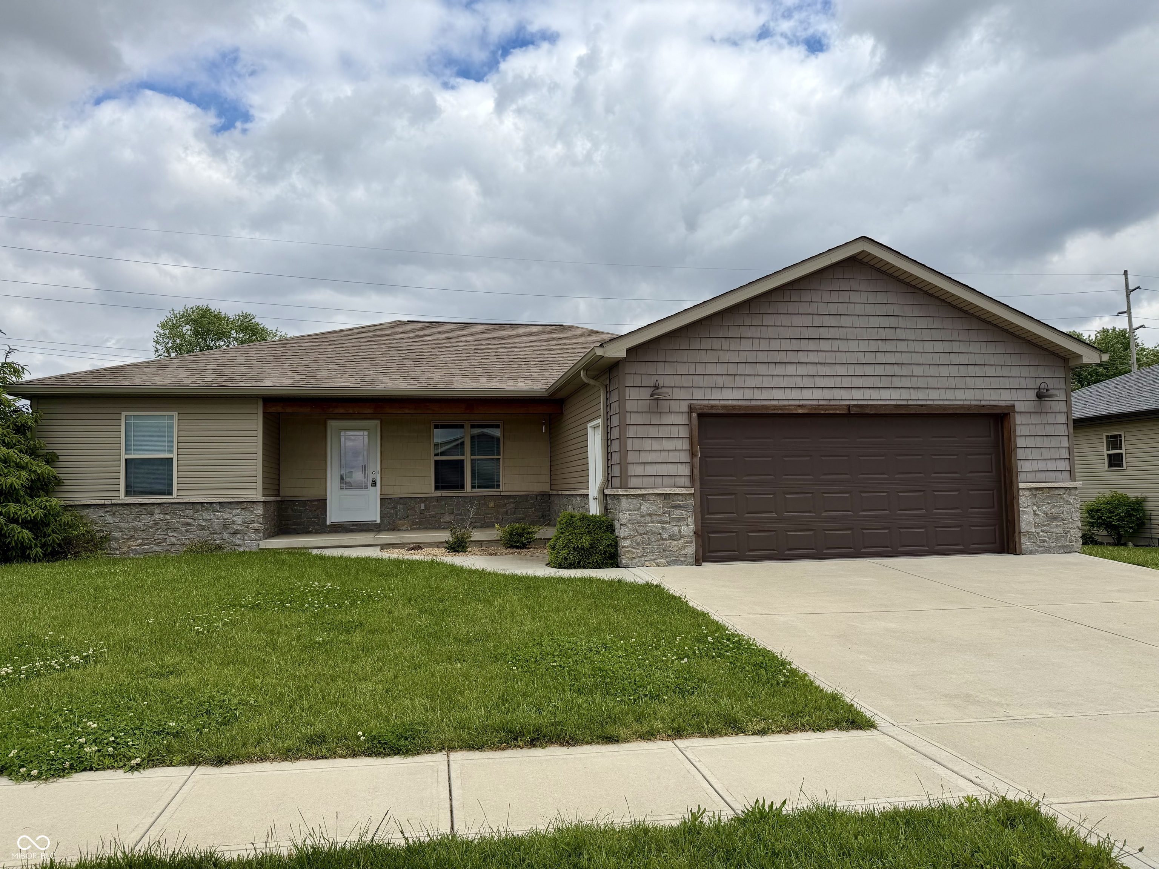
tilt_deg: +4.2
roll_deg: +1.2
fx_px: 804
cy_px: 434
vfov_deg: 56.8
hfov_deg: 71.6
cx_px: 580
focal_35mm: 24
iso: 80
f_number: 1.78
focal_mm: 6.76
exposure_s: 1/7353
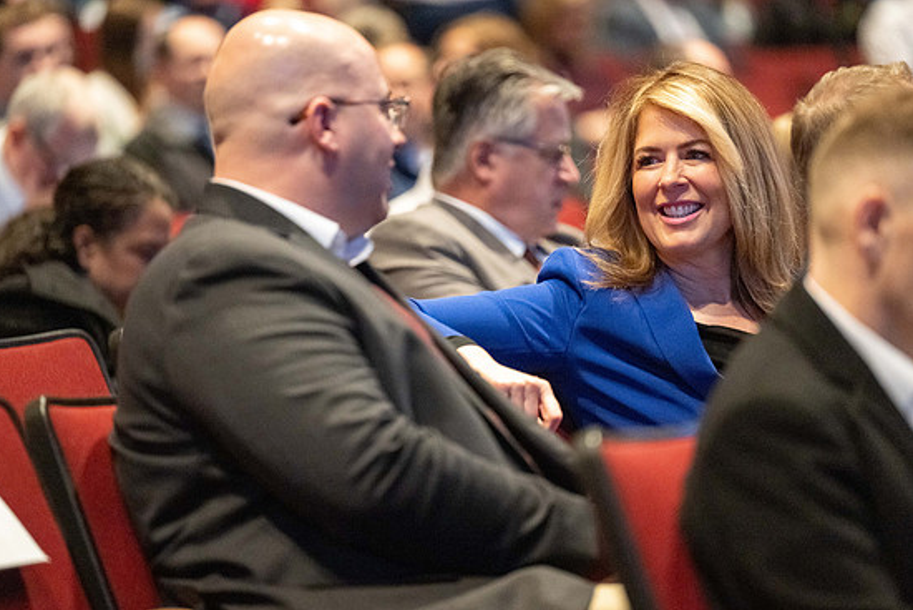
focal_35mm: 211
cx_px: 433
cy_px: 320
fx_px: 5352
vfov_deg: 6.5
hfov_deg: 9.7
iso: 10000
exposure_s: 1/125
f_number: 2.8
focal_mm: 200
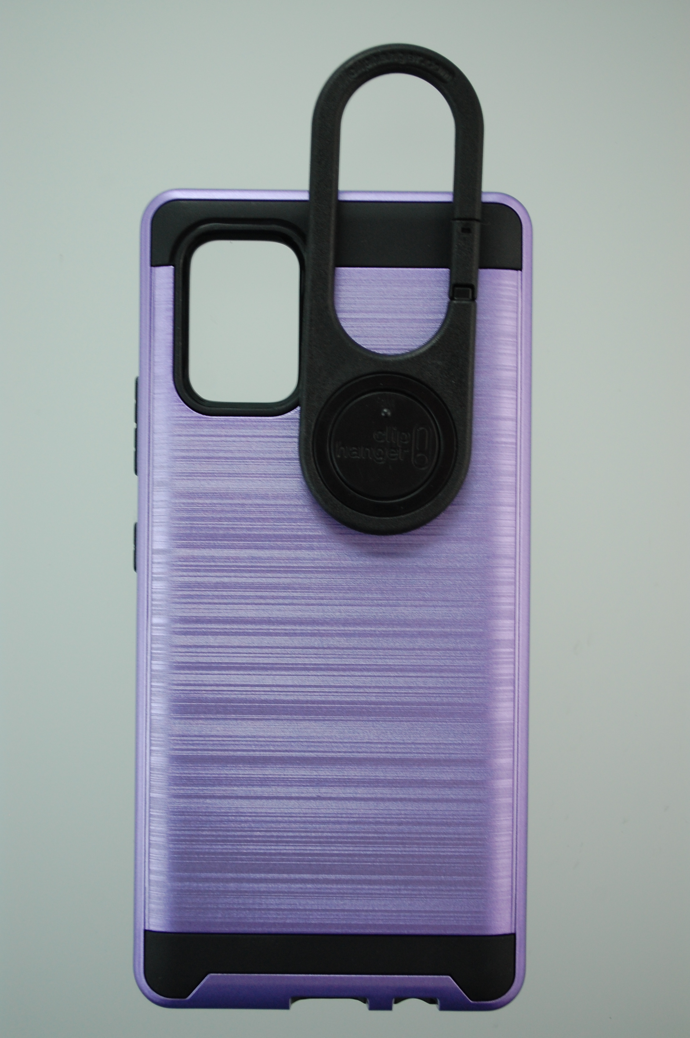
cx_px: 345
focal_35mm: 57
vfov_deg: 35.1
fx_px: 1642
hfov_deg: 23.7
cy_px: 519
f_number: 5.3
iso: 400
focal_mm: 38
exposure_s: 1/40
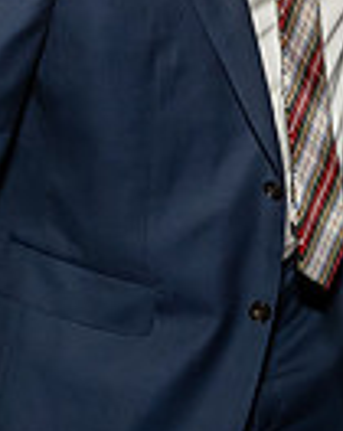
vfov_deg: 14.7
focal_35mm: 129
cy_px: 1
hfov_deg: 11.6
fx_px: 1643
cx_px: 447
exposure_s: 1/250
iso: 1000
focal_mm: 17
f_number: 7.1
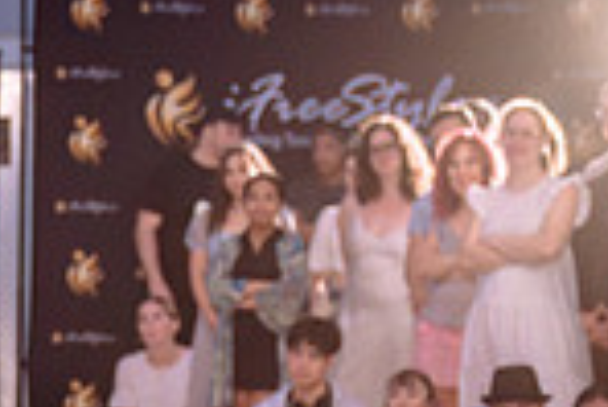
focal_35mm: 202
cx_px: -230
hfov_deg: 9.9
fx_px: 3415
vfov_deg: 6.8
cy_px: 496
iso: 1600
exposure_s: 1/250
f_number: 2.8
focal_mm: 46
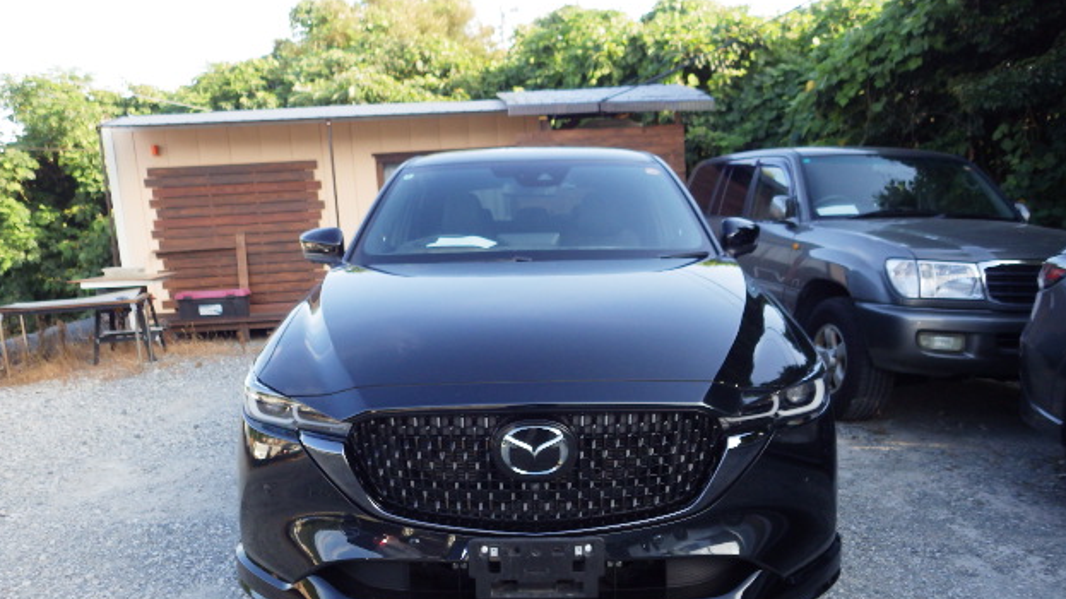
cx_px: 524
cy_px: 373
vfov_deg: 41.2
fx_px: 791
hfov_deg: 67.9
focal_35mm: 28
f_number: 2.8
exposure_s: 1/320
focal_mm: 4.5
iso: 250
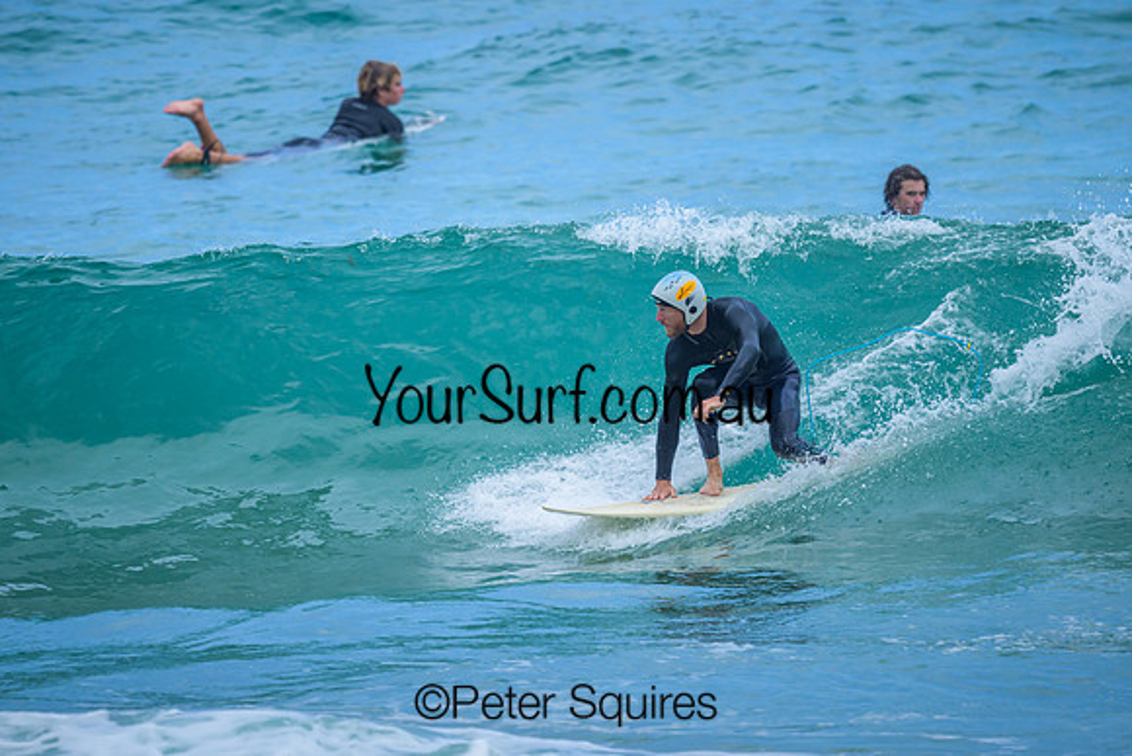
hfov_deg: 1.9
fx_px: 34566
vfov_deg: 1.3
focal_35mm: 1099
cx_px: 625
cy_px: 271
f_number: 6.3
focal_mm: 800
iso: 640
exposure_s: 1/2500
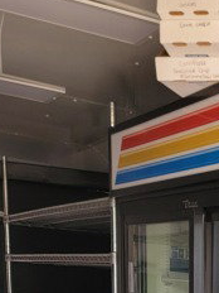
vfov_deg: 20.1
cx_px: 370
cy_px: 436
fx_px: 709
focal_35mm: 84
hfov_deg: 15.5
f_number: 1.8
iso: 100
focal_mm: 6.7
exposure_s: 1/120
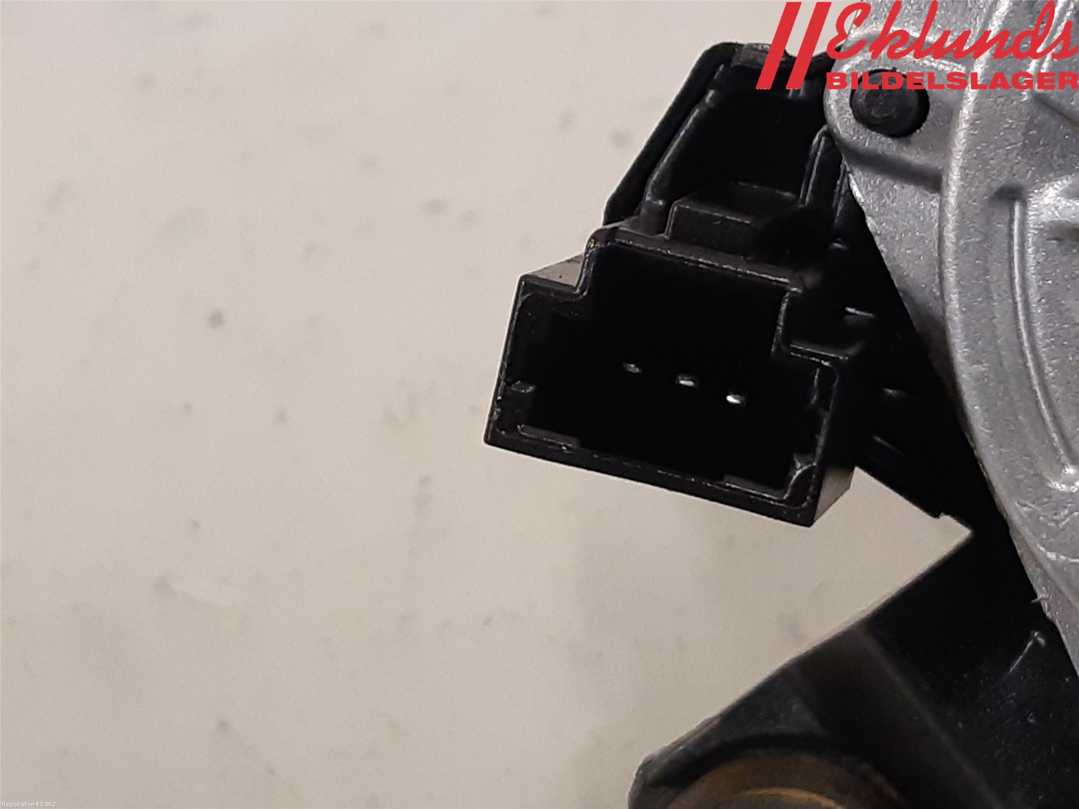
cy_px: 404
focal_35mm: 26
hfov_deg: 67.3
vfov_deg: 53.1
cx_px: 540
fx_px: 810
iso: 200
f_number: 1.7
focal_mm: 3.93
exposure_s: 1/50
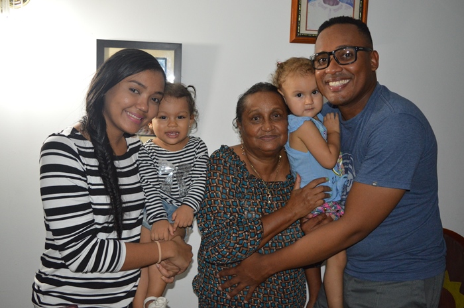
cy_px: 154
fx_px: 444
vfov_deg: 38.3
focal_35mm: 34
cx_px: 232
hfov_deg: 55.2
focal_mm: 23
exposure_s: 1/60
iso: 1600
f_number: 3.8
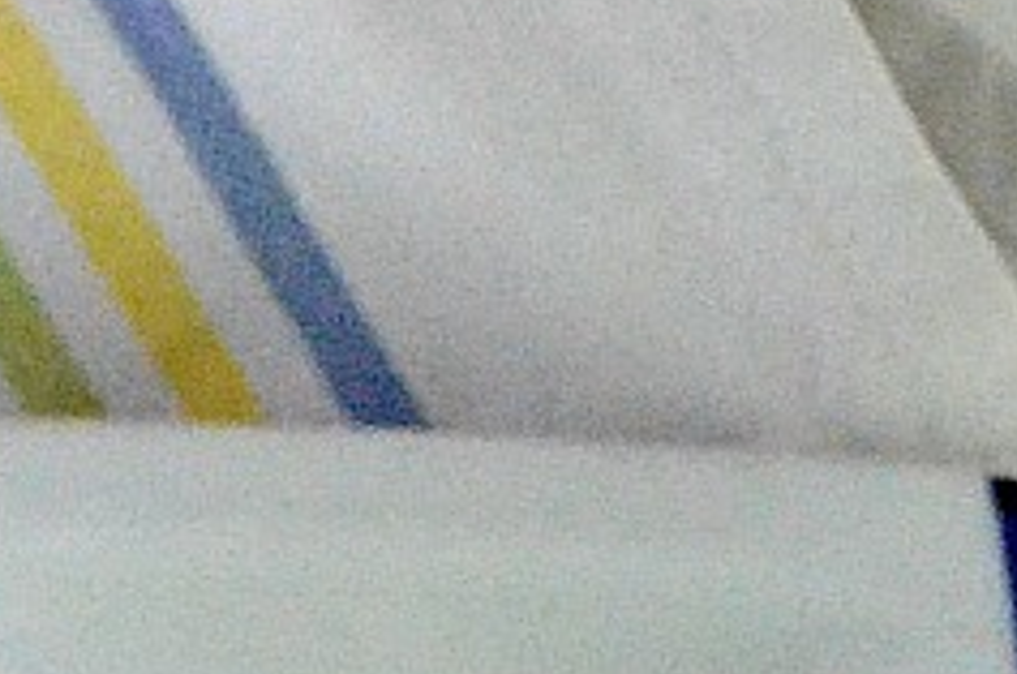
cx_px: -923
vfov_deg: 4.9
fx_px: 7753
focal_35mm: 275
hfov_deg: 7.3
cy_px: 1108
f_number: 4.8
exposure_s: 1/100
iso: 6400
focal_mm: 32
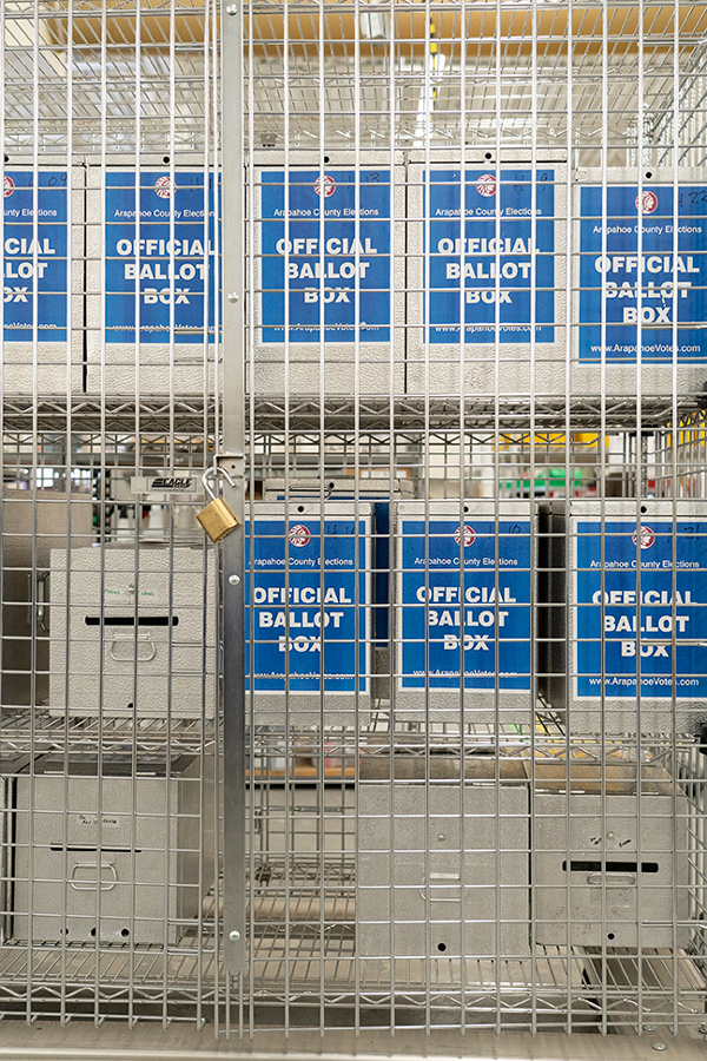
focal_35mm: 37
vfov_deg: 51.9
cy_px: 530
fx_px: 1090
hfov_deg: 35.9
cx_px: 354
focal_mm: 37
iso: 1250
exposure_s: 1/125
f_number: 4
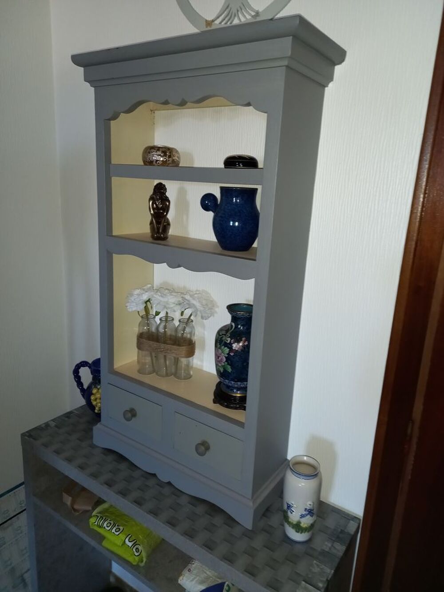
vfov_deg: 69.4
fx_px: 427
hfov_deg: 54.9
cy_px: 296
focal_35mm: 25
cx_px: 222
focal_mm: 4.6
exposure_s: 1/33.3
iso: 200
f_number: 2
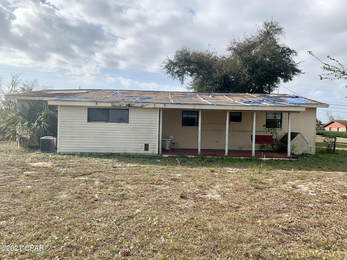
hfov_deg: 67.3
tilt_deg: +1.1
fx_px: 261
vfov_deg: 53.1
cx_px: 174
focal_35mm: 26
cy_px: 130
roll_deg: -2.8
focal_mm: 4.25
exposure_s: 1/3086
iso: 25
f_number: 1.8
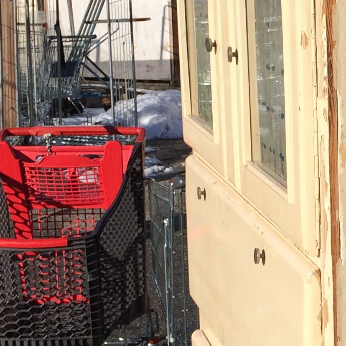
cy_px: 321
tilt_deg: -17.7
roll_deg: -0.5
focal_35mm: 101
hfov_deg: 16.7
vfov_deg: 17.0
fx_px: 1142
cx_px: 387
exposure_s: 1/3425
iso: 32
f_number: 2.2
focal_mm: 4.15
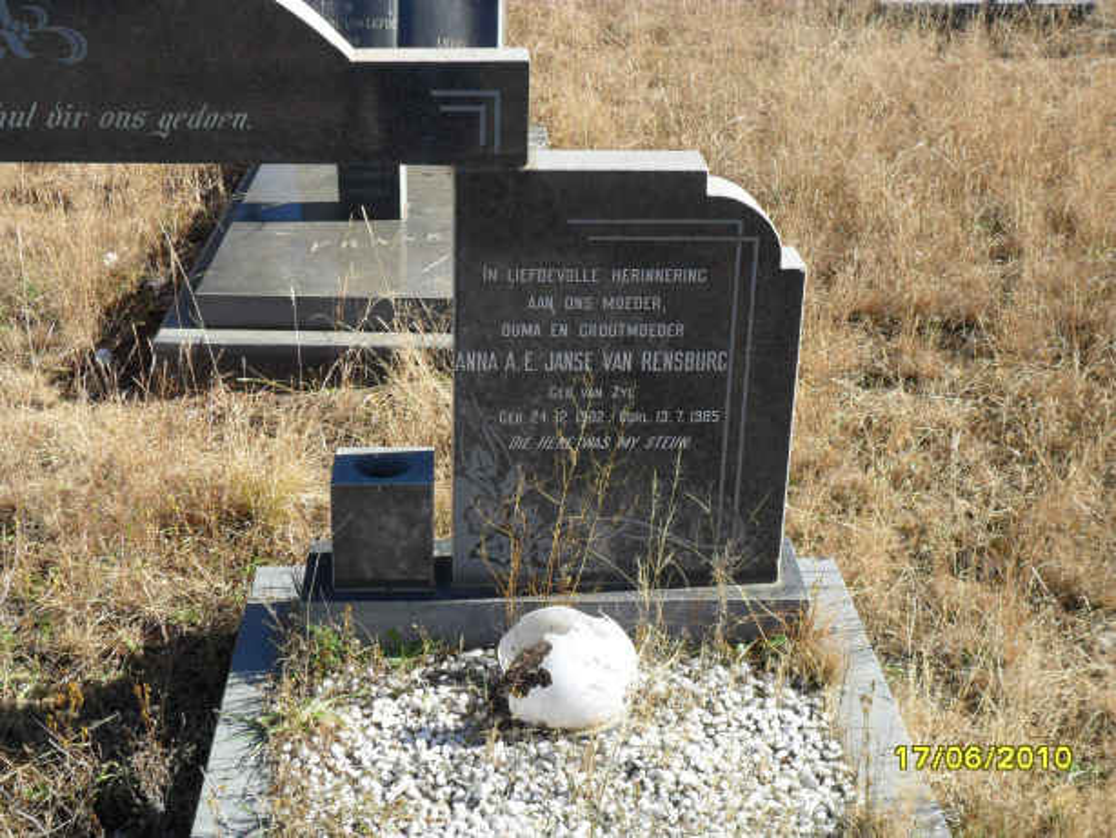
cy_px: 419
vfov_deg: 28.1
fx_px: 1677
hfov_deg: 36.8
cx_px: 558
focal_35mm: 52
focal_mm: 9.3
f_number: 5
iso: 100
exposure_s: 1/250
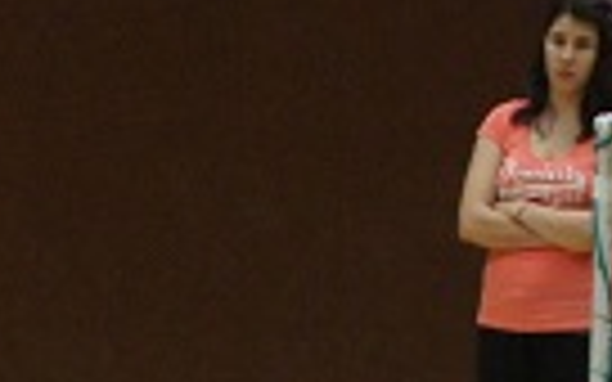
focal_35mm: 270
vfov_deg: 4.7
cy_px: 890
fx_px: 4503
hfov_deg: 7.8
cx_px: 72
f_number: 4
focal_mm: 30
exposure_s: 1/100
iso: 1600
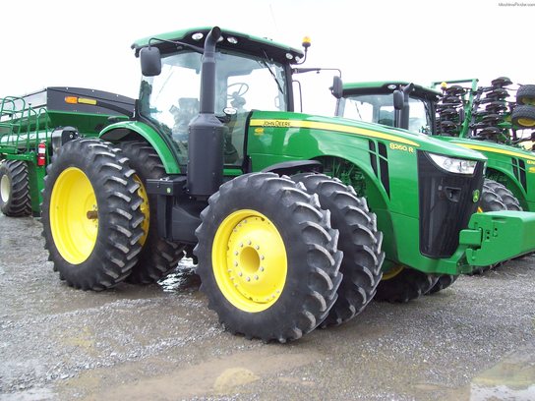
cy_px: 200
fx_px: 556
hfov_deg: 51.4
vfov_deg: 39.7
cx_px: 268
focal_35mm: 36
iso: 80
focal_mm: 6
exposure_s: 1/146
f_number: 2.7
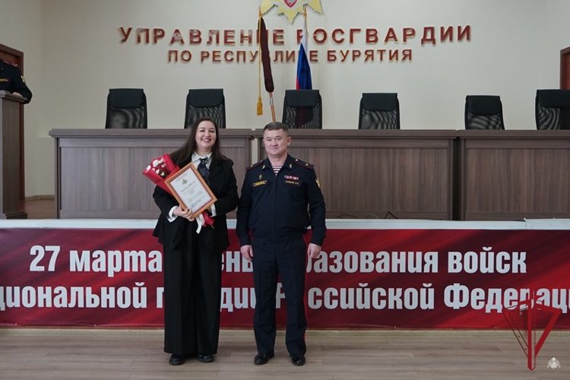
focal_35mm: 28
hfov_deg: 64.6
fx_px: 451
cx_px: 285
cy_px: 190
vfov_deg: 45.7
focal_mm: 19
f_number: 4
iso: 640
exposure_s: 1/160
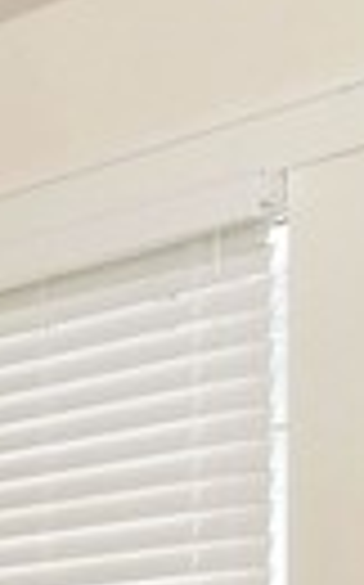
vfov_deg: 14.1
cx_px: -1016
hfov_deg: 7.3
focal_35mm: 140
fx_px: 2231
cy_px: 855
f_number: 4.5
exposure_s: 1/160
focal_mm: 11
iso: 800
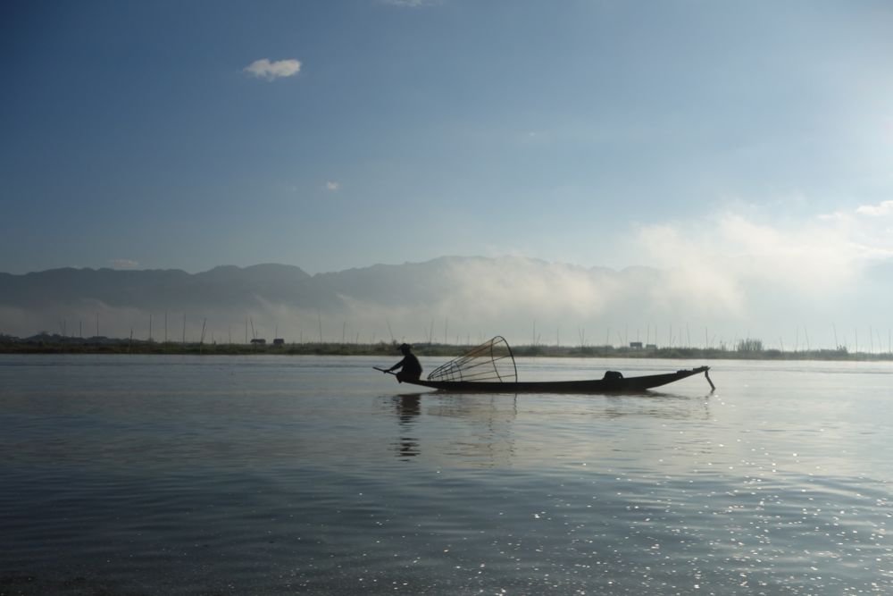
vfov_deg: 37.9
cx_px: 446
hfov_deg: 54.4
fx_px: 868
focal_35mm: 35
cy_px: 298
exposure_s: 1/1000
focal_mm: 13.09
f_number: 8
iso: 125
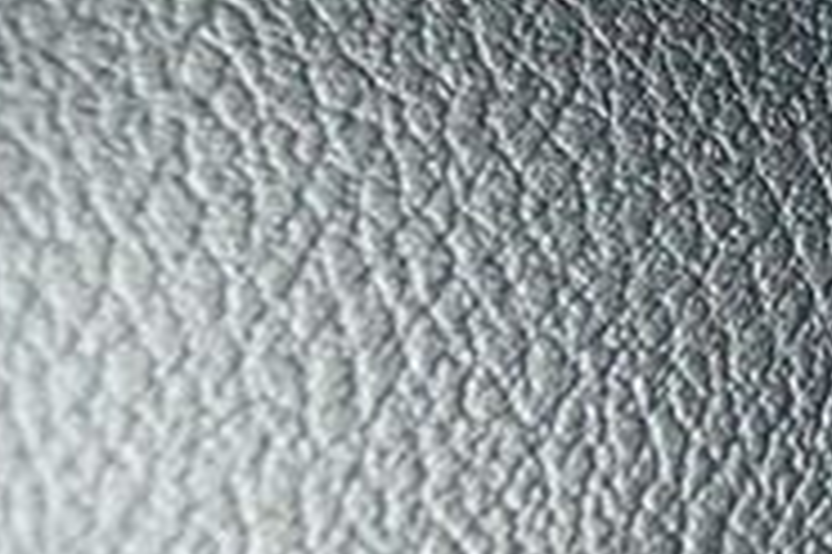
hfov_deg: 13.4
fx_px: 3348
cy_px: 306
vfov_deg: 9.4
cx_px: 1228
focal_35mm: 145
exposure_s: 1/15
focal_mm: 28
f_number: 4.5
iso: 12800
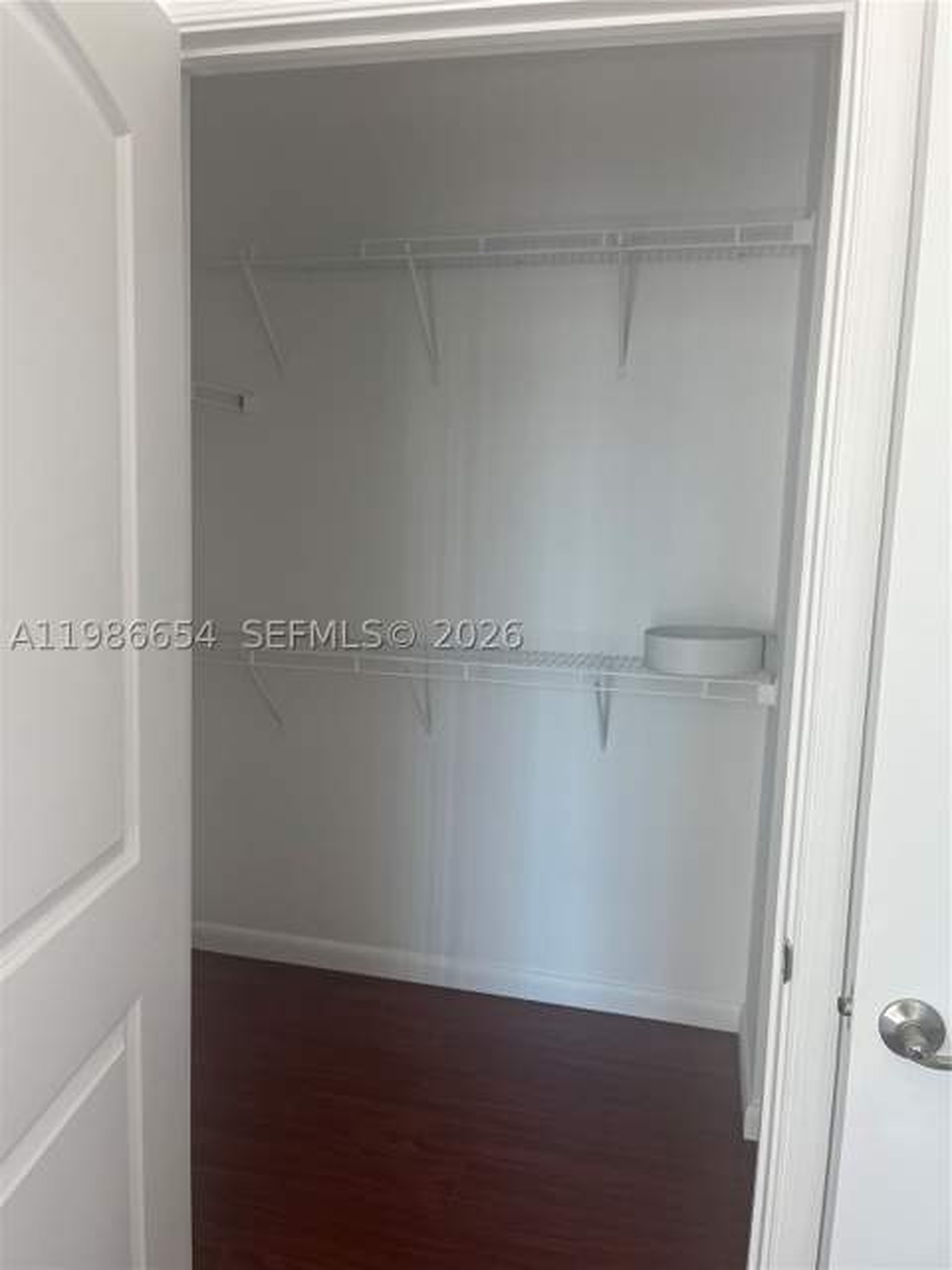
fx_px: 953
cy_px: 635
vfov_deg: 67.3
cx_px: 476
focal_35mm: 26
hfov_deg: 53.1
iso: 80
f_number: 1.6
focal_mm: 5.1
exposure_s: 1/122
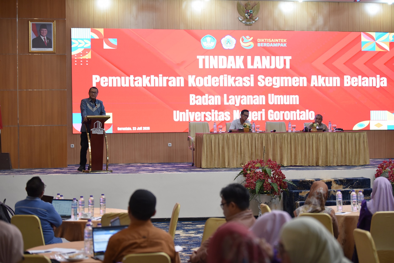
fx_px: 766
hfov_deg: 28.8
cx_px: 197
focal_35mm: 70
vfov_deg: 19.5
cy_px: 132
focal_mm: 70
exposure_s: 1/160
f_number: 2.8
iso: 2500
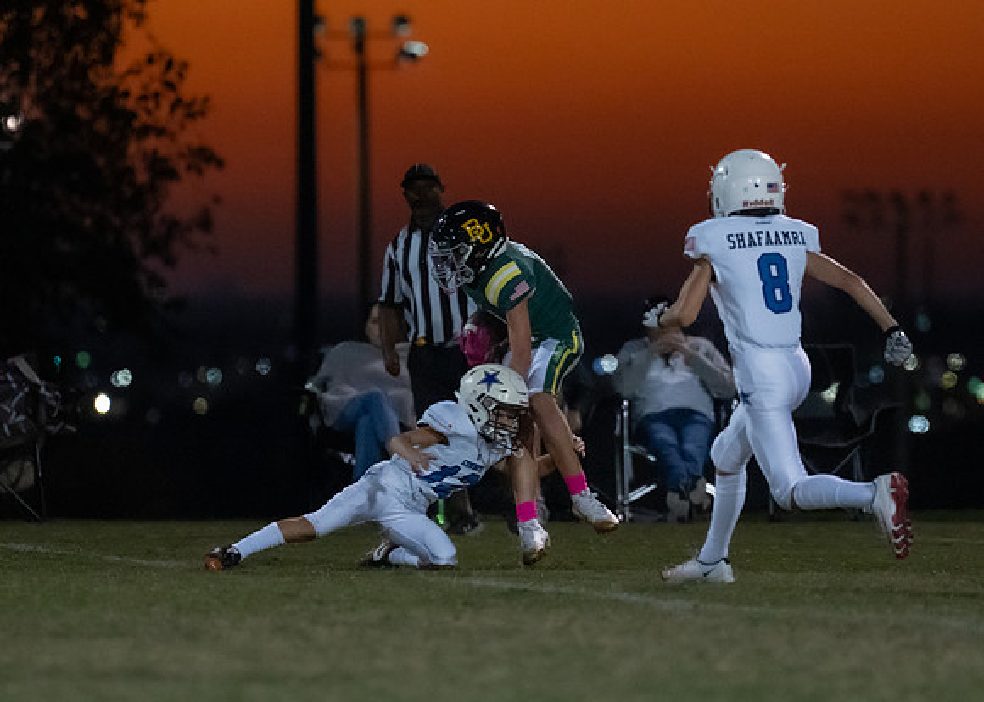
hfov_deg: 5.0
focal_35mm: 407
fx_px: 11374
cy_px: 385
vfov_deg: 3.5
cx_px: 513
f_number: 2.8
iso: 6400
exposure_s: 1/1000
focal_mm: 200
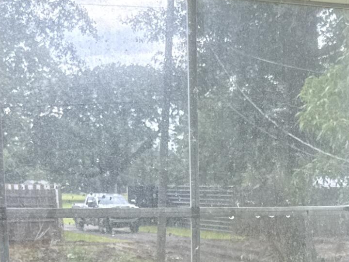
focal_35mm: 100
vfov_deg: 13.9
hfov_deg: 19.5
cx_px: 273
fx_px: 1008
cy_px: 383
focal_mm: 6.76
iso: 64
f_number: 1.78
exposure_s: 1/234
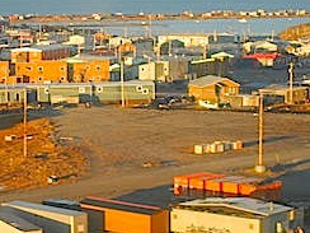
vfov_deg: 9.4
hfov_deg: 12.6
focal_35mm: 157
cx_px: 106
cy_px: 69
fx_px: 1406
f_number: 4.5
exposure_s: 1/244
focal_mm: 18.3
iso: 400
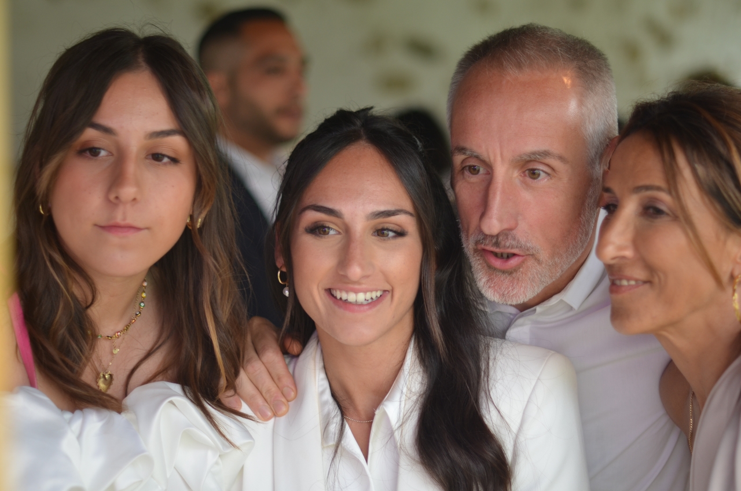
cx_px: 370
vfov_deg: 18.1
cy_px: 246
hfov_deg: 27.0
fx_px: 1541
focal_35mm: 75
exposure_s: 1/60
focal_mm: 50
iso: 200
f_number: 1.4
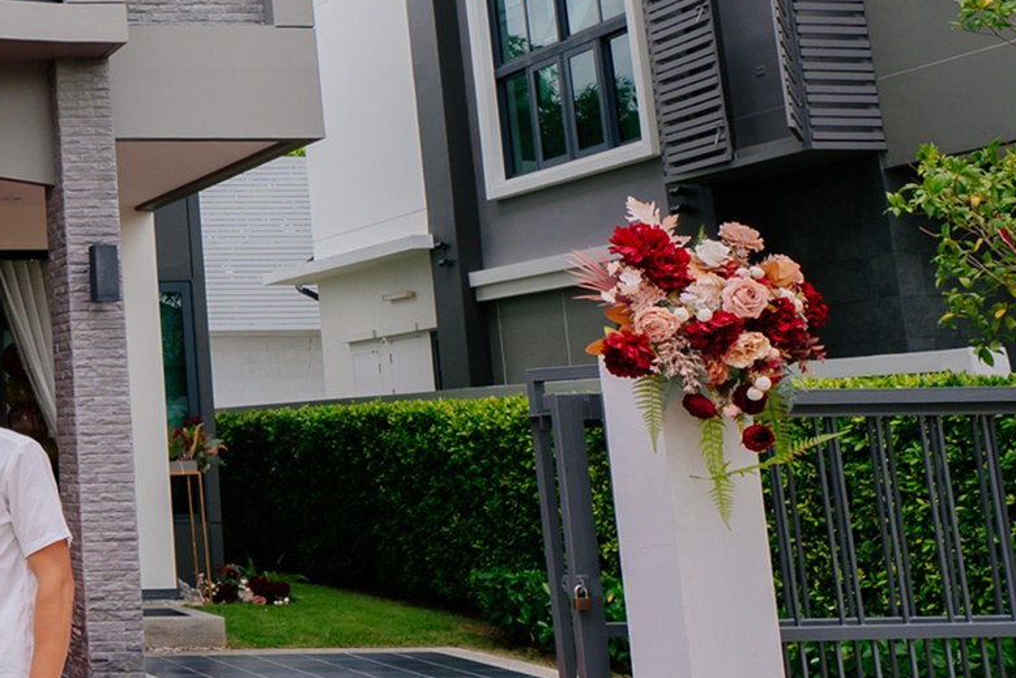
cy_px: 71
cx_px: -380
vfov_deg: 21.9
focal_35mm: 61
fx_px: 1714
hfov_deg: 26.7
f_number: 6.3
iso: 100
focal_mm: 17.5
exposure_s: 1/320
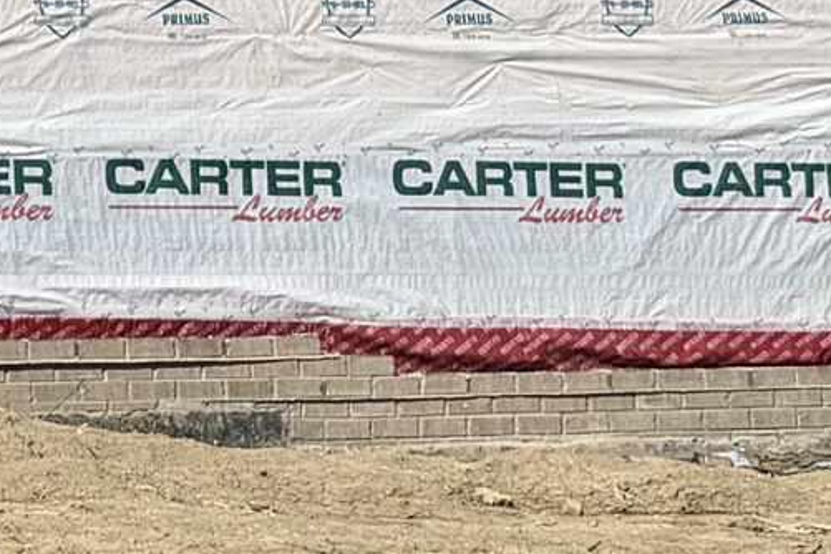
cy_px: -521
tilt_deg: +8.2
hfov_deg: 11.1
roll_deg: +0.5
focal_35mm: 153
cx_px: -1232
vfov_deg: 8.5
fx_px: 3531
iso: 80
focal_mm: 6.76
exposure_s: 1/7353
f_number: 1.78
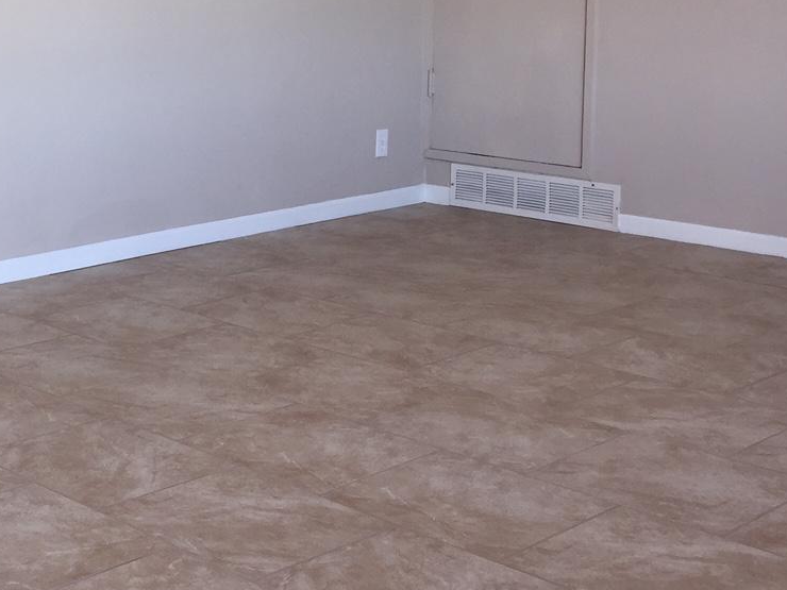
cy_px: 118
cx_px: -15
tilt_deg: -5.6
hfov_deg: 28.3
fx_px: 1455
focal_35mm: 64
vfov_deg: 22.6
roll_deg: +0.2
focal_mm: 4.15
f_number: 2.2
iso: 32
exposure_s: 1/62
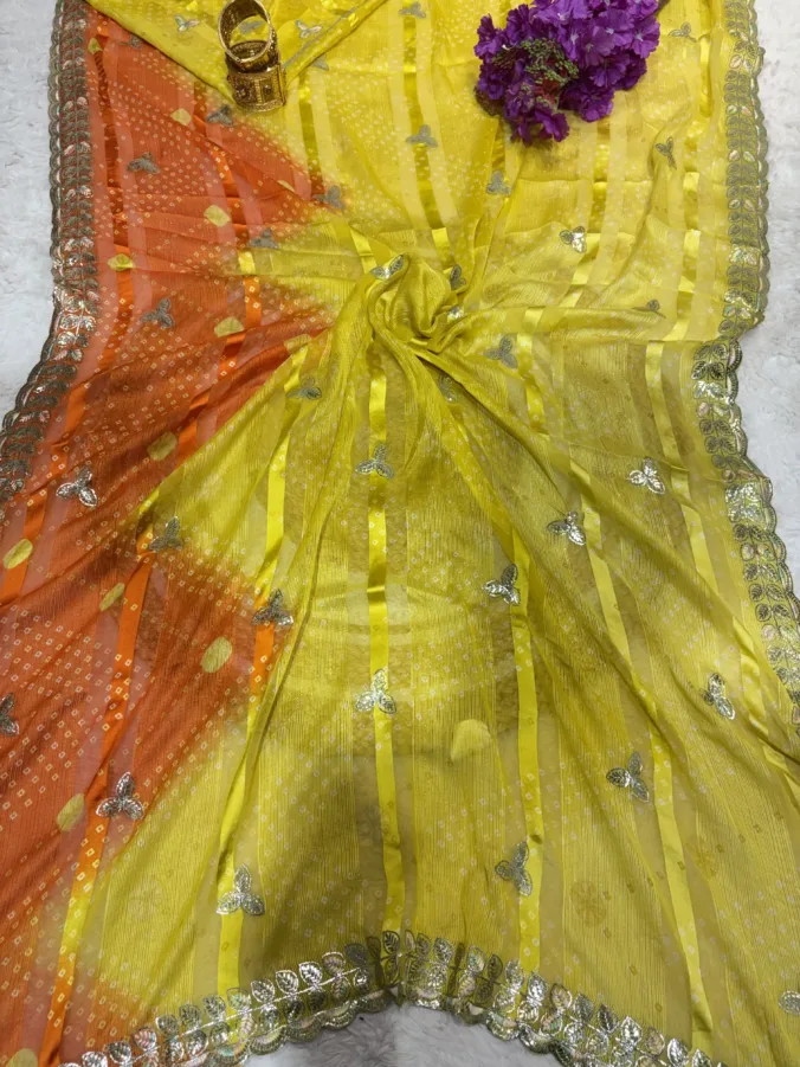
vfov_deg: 67.3
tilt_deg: -64.9
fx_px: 801
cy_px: 534
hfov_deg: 53.1
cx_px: 400
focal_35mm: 26
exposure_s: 1/100
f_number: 1.6
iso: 40
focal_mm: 5.96
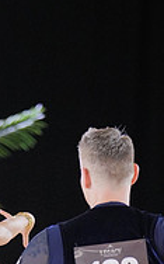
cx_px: 65
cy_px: 393
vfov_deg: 3.8
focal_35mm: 551
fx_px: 3952
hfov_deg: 2.4
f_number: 2
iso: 1000
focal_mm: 117
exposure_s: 1/500
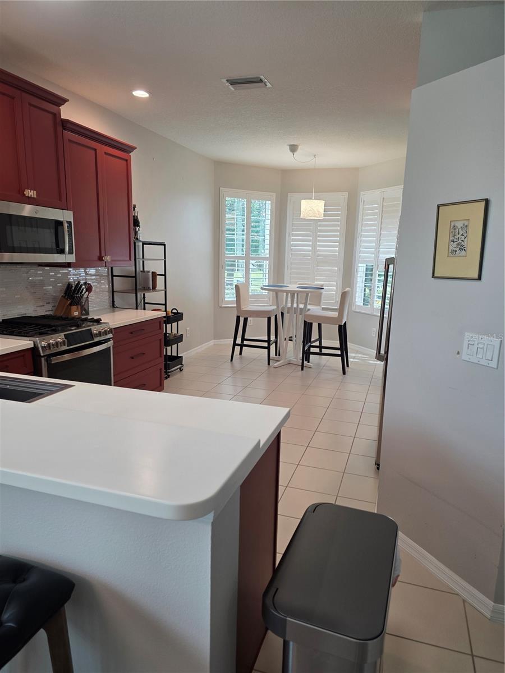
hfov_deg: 58.9
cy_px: 336
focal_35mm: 23
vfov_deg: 73.9
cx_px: 252
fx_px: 447
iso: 100
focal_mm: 6.3
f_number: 1.7
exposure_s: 1/120
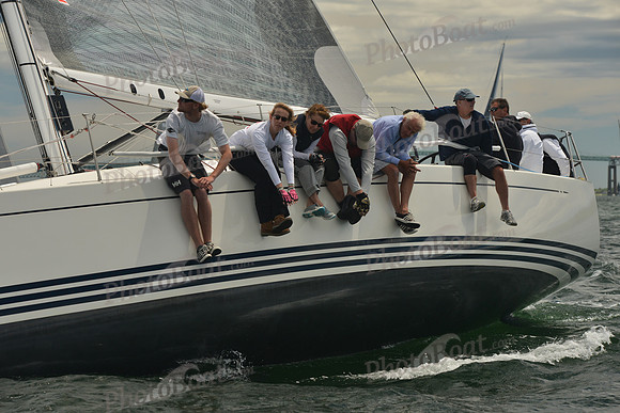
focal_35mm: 122
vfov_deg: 11.2
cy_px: 206
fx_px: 2102
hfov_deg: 16.8
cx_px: 310
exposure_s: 1/800
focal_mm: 122
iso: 400
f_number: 8
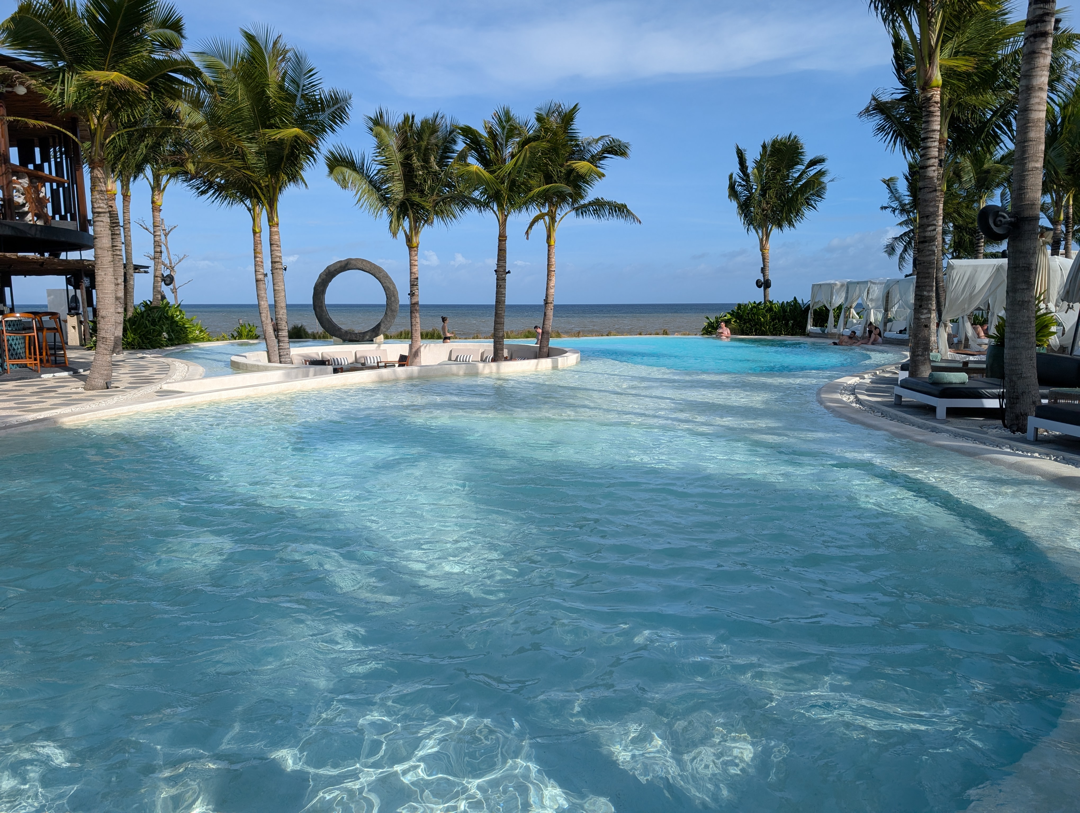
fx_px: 750
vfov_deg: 56.9
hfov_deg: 71.5
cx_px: 540
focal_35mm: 24
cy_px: 406
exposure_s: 1/1653
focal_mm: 6.9
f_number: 1.68
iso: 20
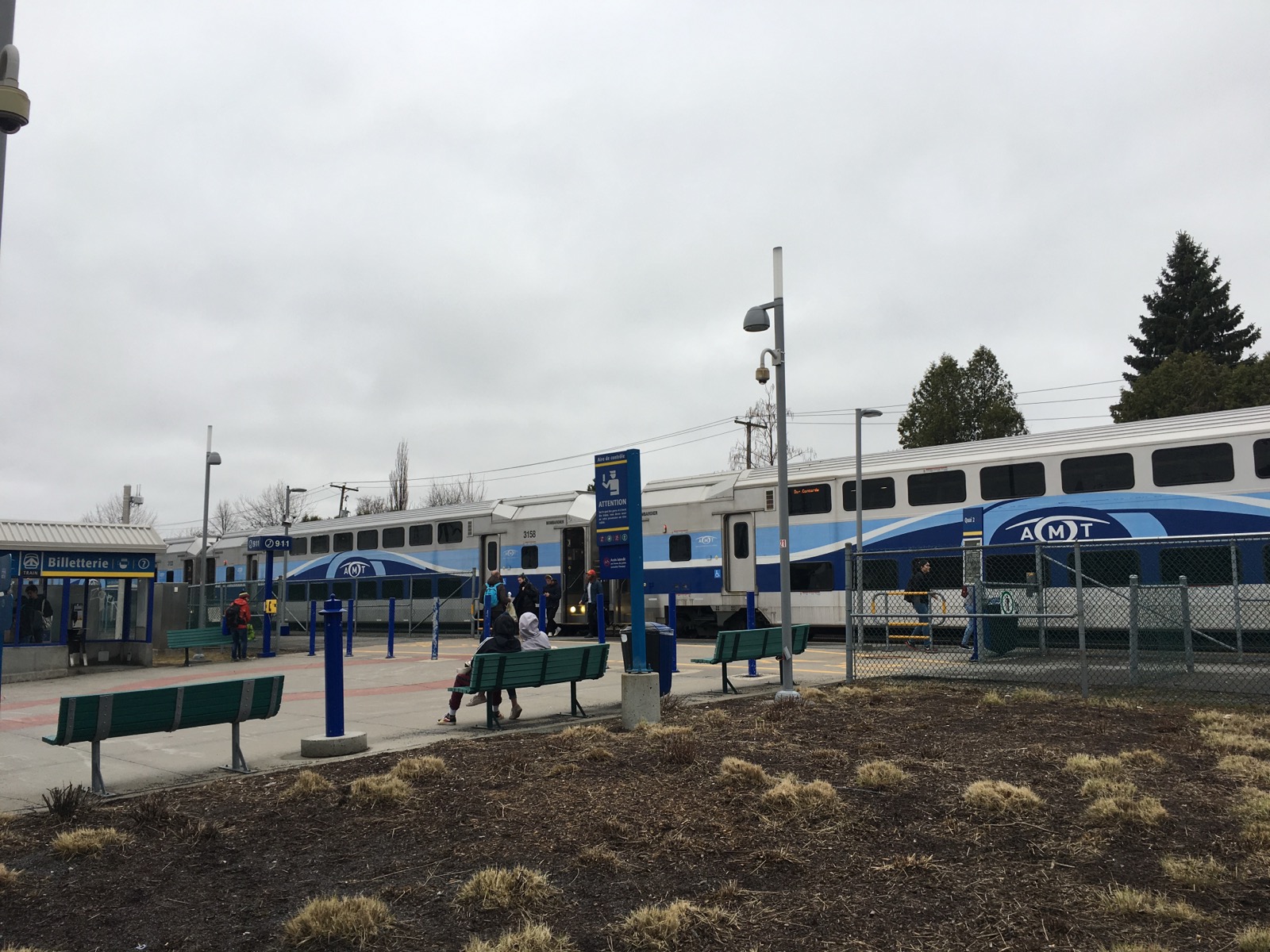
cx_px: 635
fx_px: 1064
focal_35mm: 29
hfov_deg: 61.7
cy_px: 476
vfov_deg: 48.2
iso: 25
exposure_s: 1/175
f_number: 2.2
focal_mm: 4.15
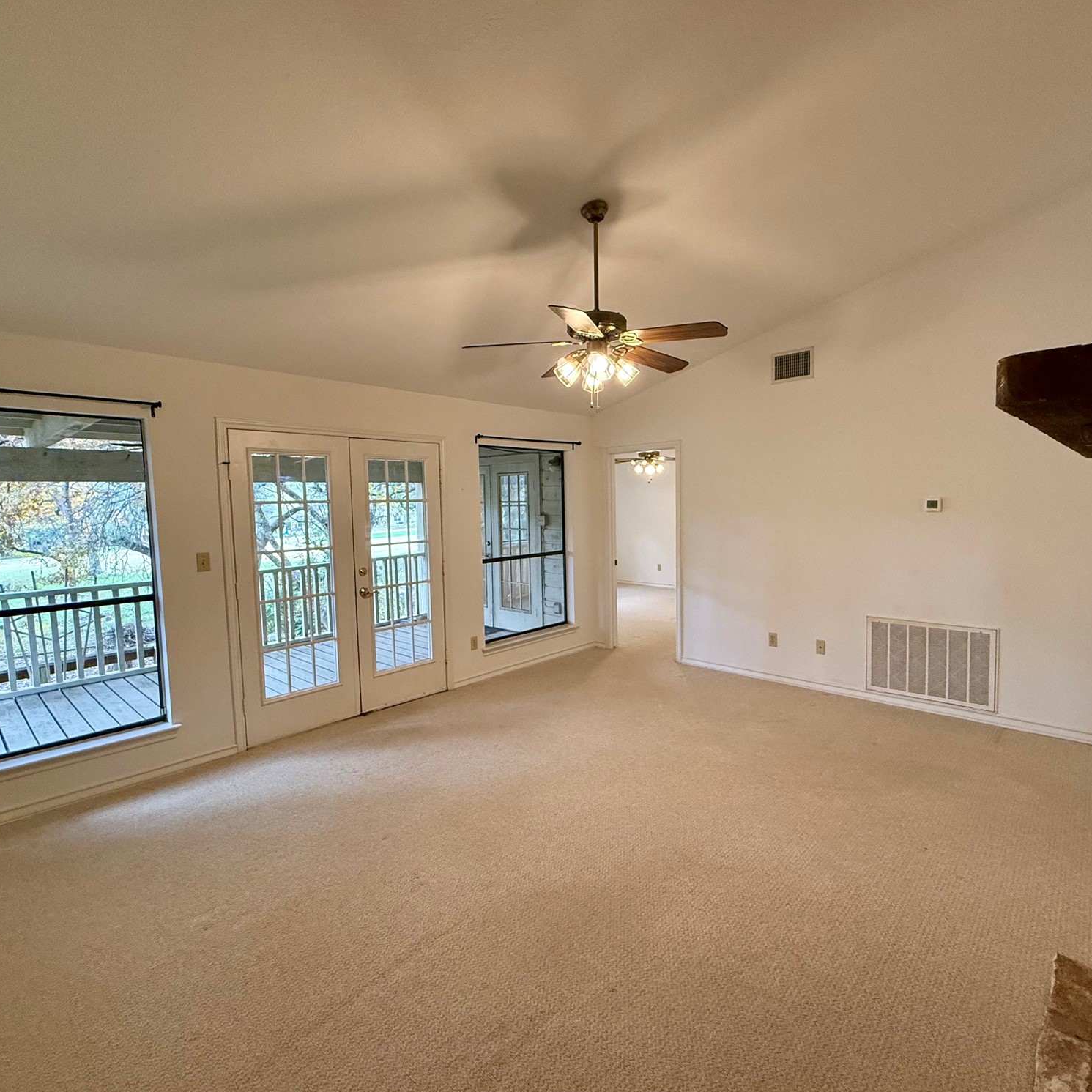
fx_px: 607
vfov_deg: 84.0
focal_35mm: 17
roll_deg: +0.8
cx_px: 587
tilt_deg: -4.5
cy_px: 546
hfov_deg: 83.8
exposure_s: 1/120
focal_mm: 2.22
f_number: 2.2
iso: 320
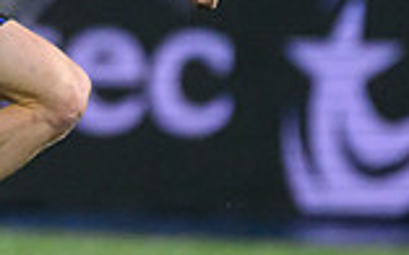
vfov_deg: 0.5
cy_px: -157
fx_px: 27890
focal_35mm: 2503
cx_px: -319
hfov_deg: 0.8
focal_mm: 560
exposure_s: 1/1600
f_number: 4
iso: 6400
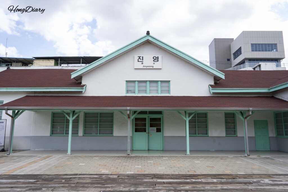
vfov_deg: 46.4
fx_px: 224
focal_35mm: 28
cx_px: 144
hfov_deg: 65.5
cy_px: 96
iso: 100
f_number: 8
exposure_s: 1/125
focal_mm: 28
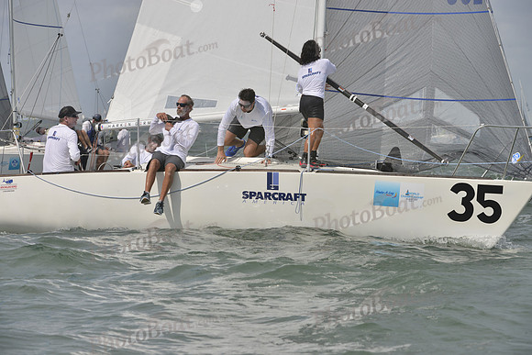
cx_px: 266
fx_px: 2956
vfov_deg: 6.9
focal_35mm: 200
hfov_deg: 10.3
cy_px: 178
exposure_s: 1/1250
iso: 400
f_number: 11
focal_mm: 200
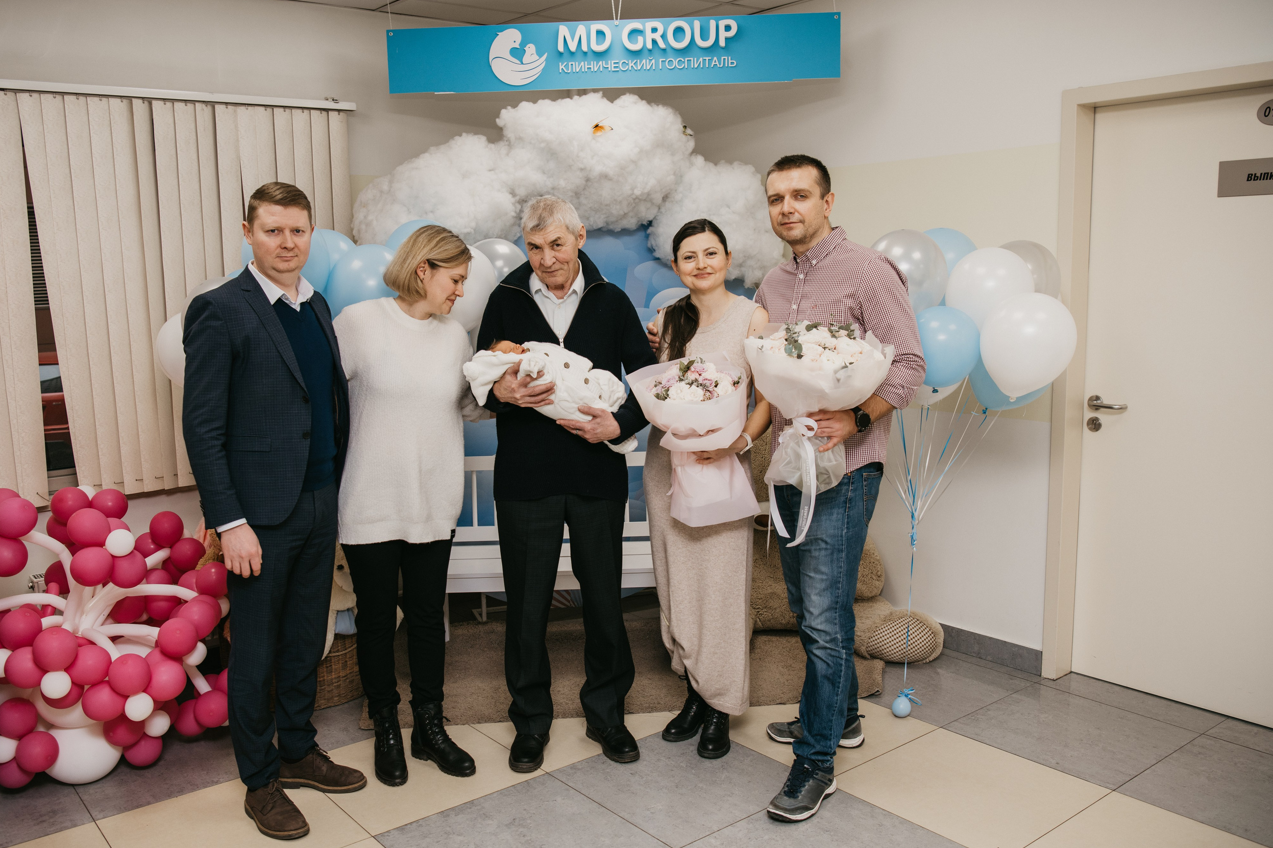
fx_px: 1096
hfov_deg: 60.2
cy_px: 446
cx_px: 590
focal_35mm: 31
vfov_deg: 42.3
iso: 160
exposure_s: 1/160
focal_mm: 28
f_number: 4
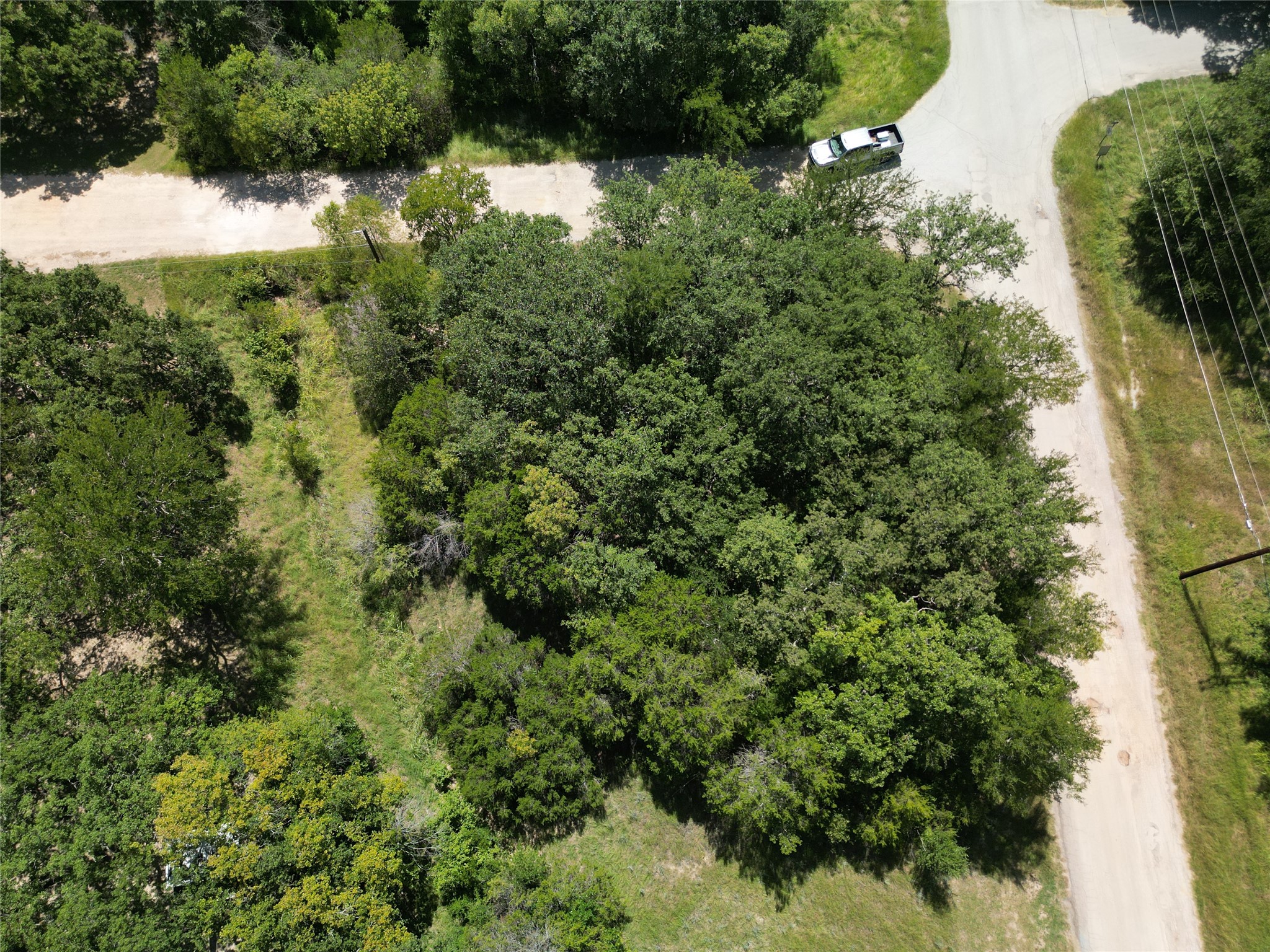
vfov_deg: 56.8
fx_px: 881
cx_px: 635
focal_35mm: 24
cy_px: 476
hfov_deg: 71.6
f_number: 1.7
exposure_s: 1/1000
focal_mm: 6.72
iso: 120
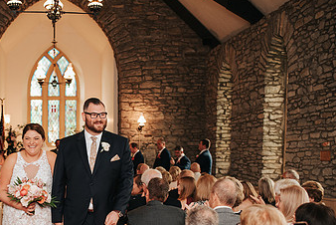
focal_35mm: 61
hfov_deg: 31.8
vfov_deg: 21.9
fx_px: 570
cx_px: 60
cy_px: 188
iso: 1000
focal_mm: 35
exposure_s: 1/200
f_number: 2.8
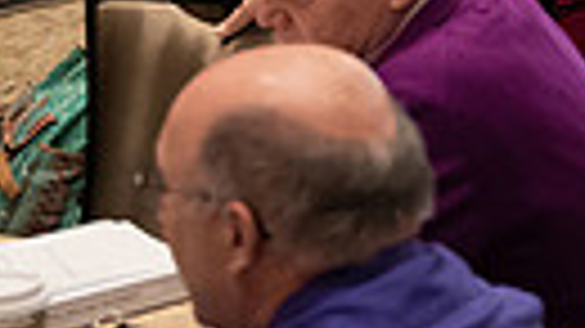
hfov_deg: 12.3
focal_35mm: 164
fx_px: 2543
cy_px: -151
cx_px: 945
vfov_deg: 7.3
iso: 5000
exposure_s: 1/160
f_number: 2.8
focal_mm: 35
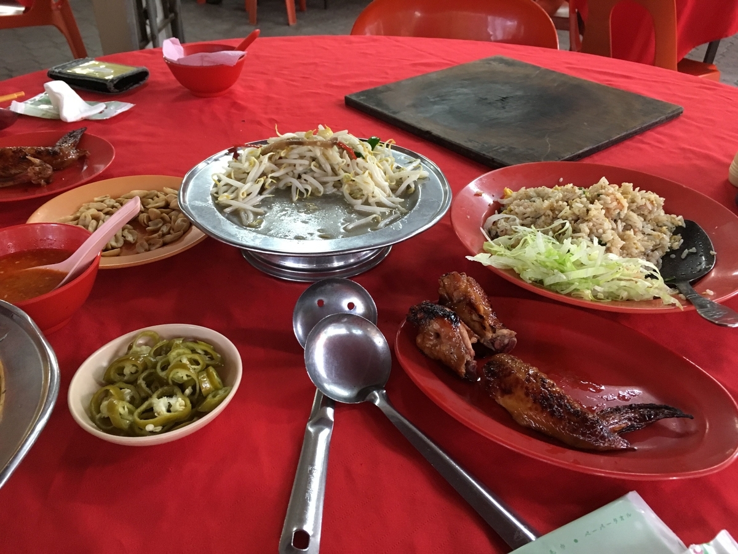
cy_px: 277
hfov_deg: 61.7
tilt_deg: -33.5
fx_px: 618
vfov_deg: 48.2
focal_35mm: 29
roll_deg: -0.7
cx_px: 369
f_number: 2.2
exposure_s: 1/33
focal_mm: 4.15
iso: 250
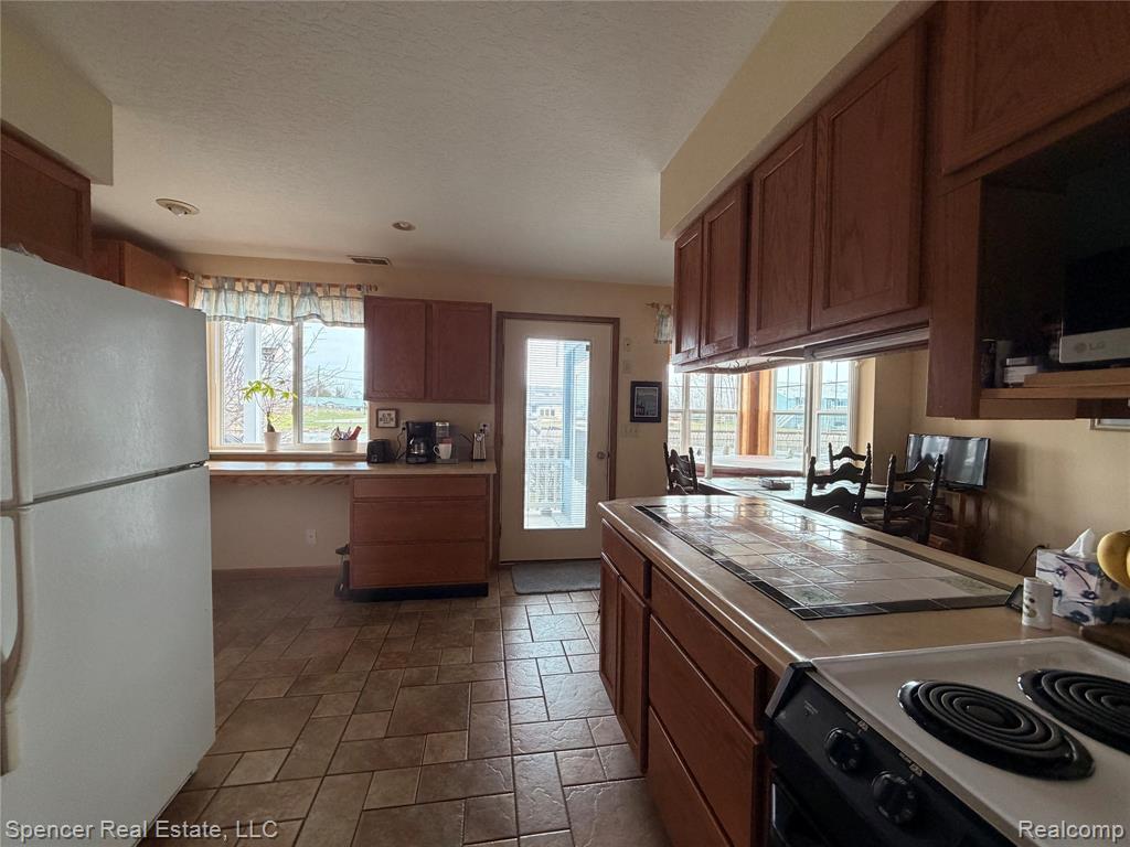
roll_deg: -1.3
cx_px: 565
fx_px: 457
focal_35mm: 14
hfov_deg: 102.1
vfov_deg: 85.7
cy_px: 424
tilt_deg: -1.7
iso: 250
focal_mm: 2.22
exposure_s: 1/121
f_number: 2.2
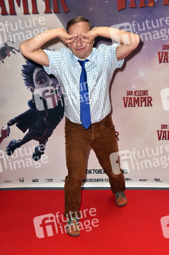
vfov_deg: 48.5
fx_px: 282
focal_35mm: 40
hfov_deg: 33.3
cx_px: 84
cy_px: 128
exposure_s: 1/100
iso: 1250
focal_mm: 40
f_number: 5.6
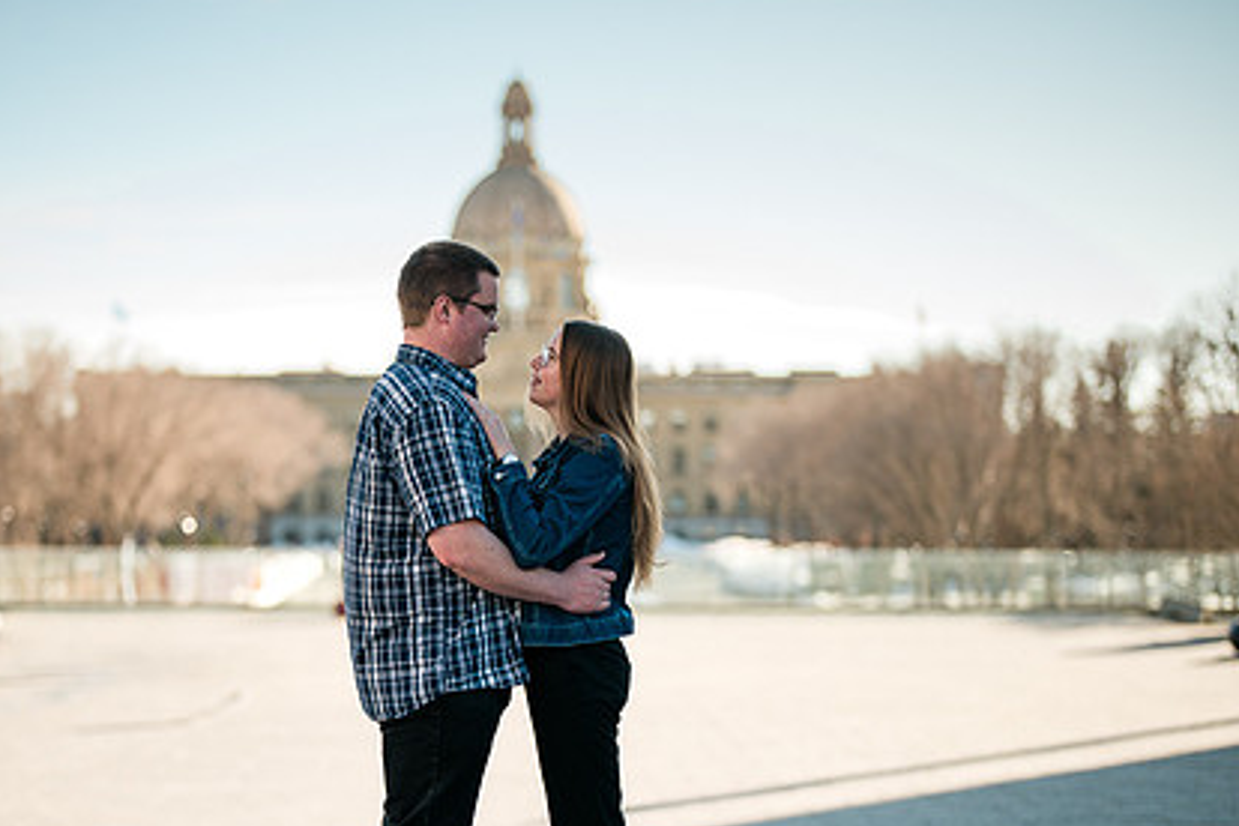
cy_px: 558
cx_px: 482
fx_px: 2409
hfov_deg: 28.8
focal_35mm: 70
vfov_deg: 19.4
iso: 100
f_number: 1.2
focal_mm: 50
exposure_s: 1/3200
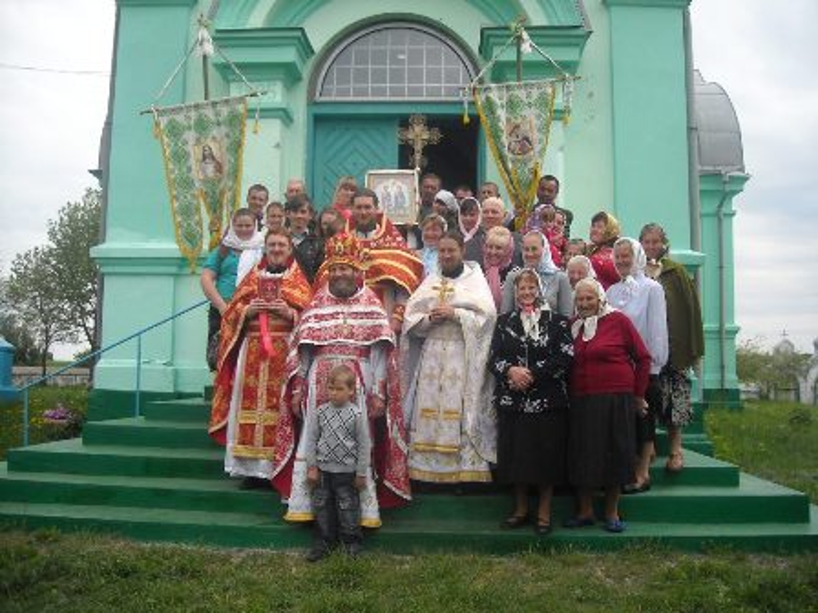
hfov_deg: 52.6
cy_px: 306
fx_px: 827
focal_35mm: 35
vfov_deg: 40.7
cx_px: 409
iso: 64
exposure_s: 1/161
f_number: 5.6
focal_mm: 5.7
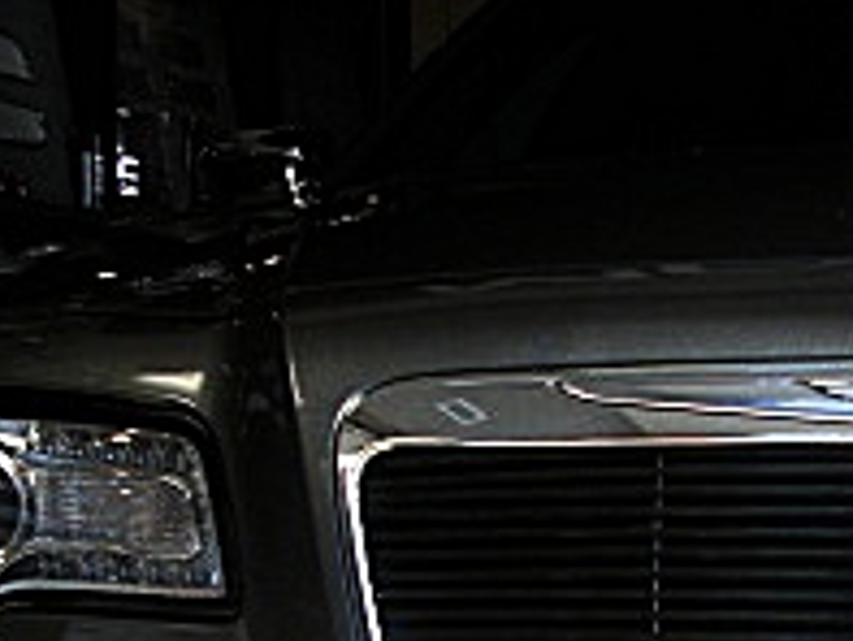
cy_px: 745
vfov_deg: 12.4
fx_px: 2885
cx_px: 983
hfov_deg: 16.2
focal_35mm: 117
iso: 200
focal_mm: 6.3
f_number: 2.8
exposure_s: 1/125
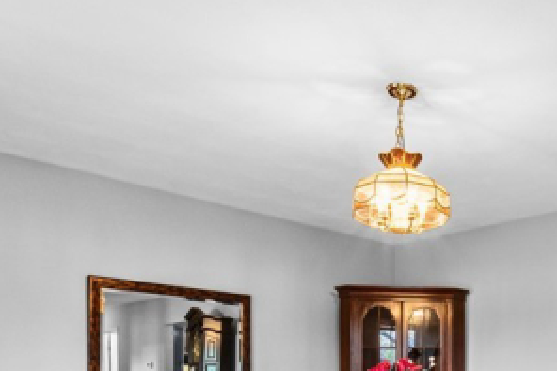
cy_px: 390
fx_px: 588
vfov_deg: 31.7
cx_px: 497
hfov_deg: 46.1
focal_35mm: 38
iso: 400
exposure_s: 1
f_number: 11
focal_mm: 10
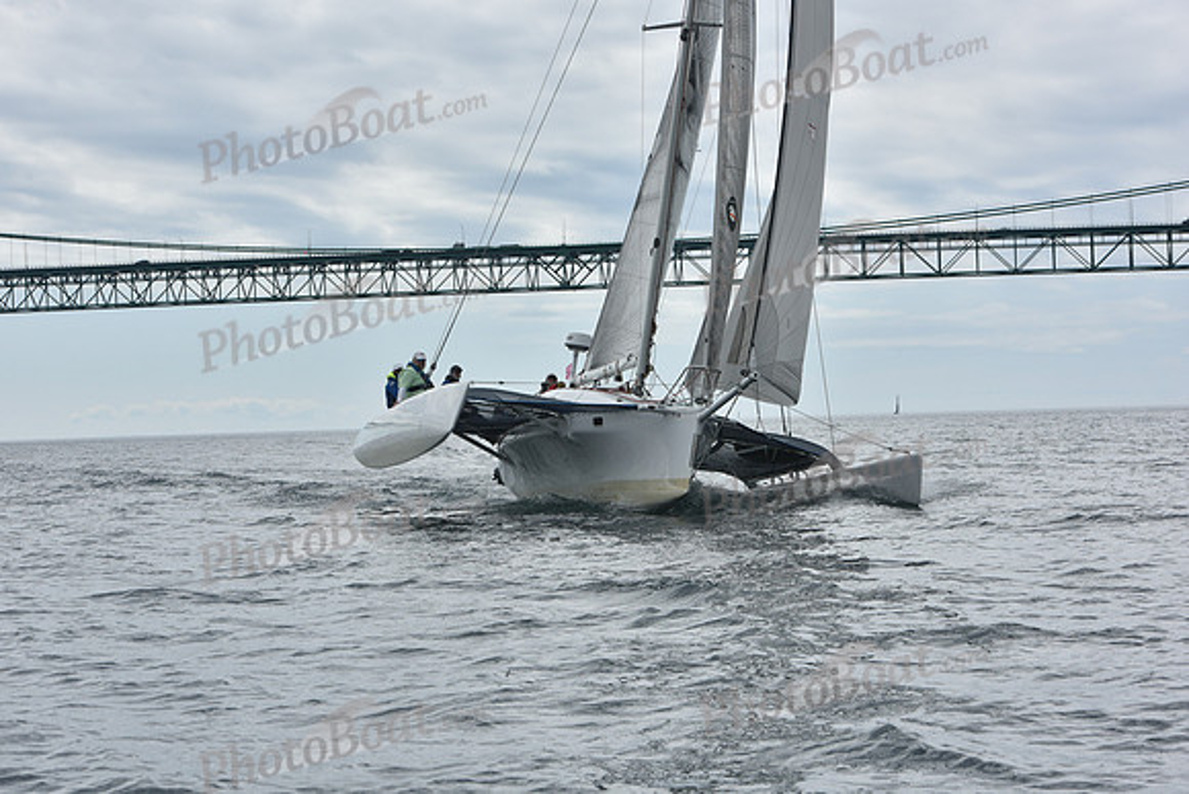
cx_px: 594
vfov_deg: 15.9
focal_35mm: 86
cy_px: 397
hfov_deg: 23.6
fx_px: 2841
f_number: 11
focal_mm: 86
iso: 250
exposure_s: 1/800
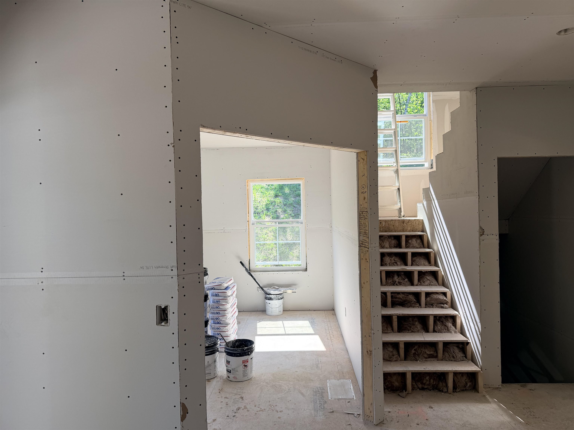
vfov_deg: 56.8
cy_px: 215
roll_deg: +2.6
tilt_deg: -0.6
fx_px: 398
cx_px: 287
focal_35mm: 24
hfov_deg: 71.6
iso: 80
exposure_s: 1/374
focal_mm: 6.76
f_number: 1.78
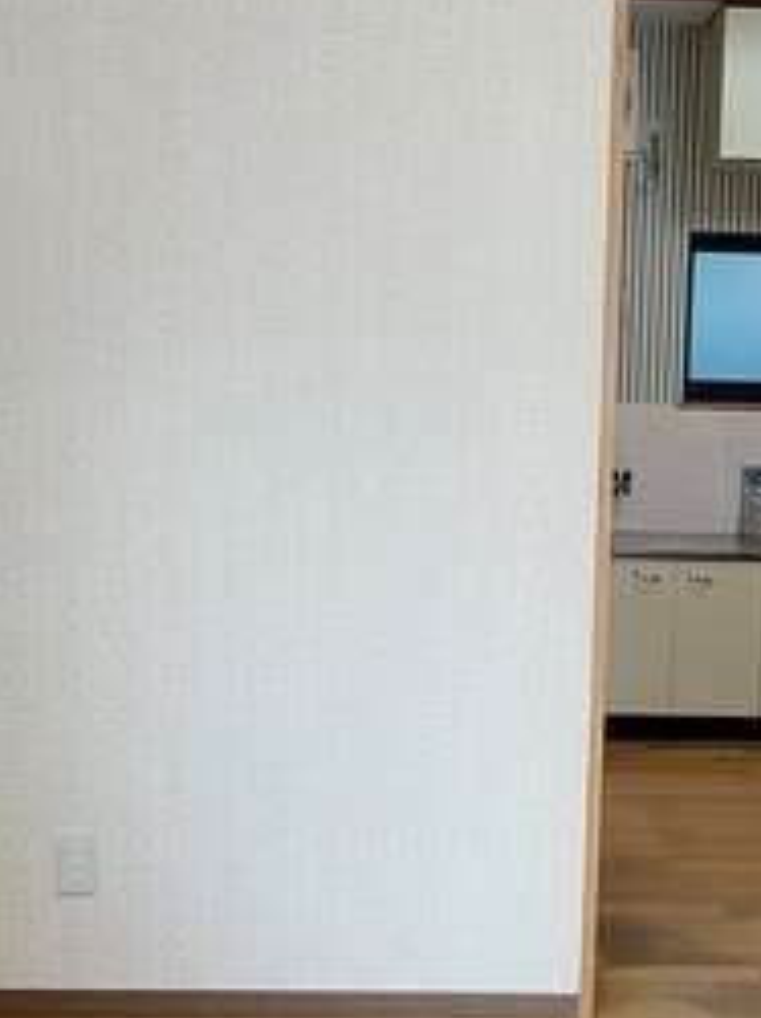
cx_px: 582
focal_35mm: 50
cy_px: 566
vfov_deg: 38.2
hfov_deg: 28.6
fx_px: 1468
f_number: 2.2
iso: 320
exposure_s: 1/60
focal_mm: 1.74
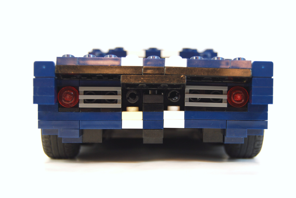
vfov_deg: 20.2
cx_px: 148
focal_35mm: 68
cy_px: 99
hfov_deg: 29.8
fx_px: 556
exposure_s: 1/60
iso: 200
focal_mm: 45
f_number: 5.3
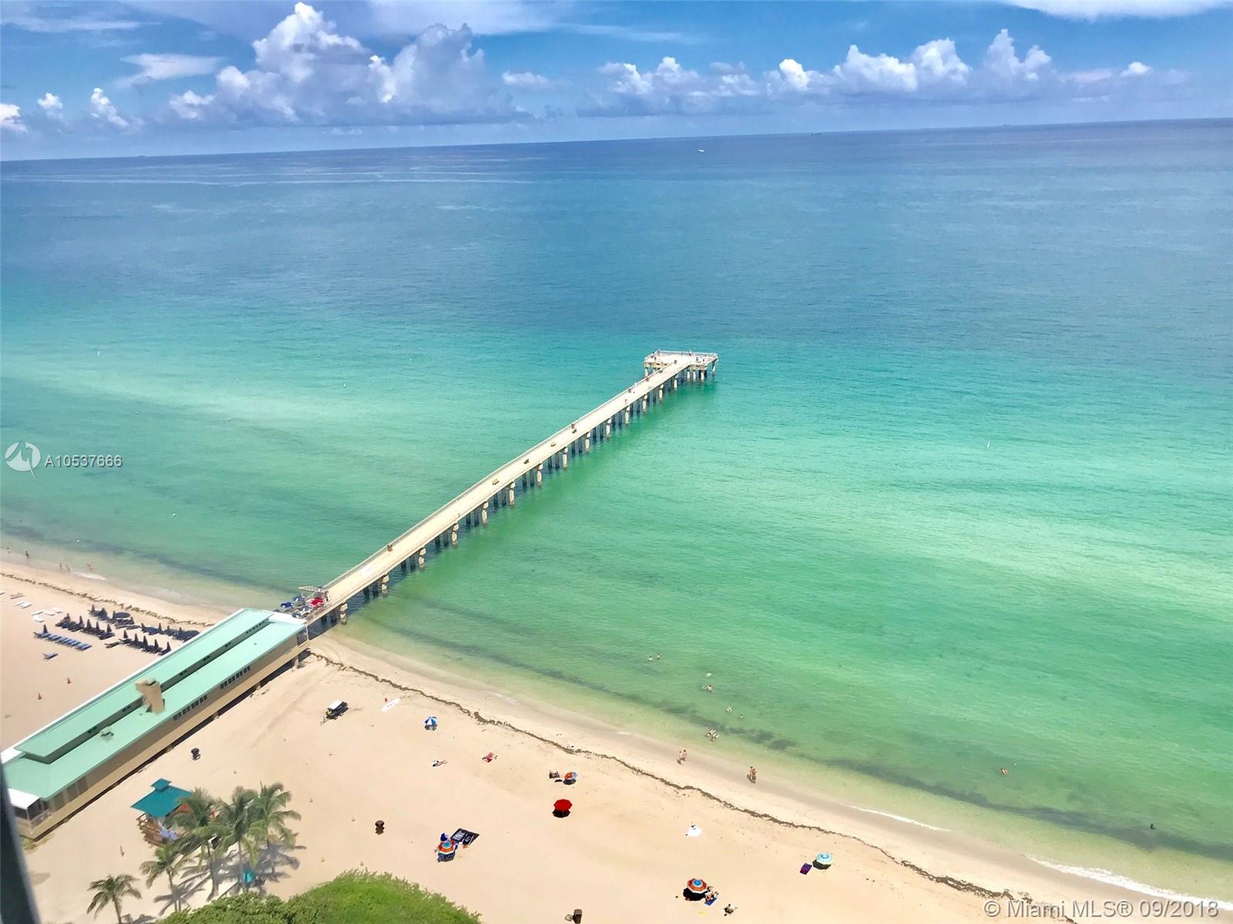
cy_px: 462
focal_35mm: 28
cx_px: 616
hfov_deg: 63.4
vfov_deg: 49.7
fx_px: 997
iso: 20
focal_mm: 3.99
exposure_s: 1/1880
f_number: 1.8
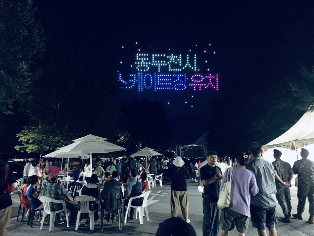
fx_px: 236
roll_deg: +0.3
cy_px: 118
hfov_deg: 67.3
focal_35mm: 26
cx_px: 157
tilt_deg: +11.9
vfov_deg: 53.1
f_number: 1.8
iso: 640
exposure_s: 1/4
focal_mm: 4.25
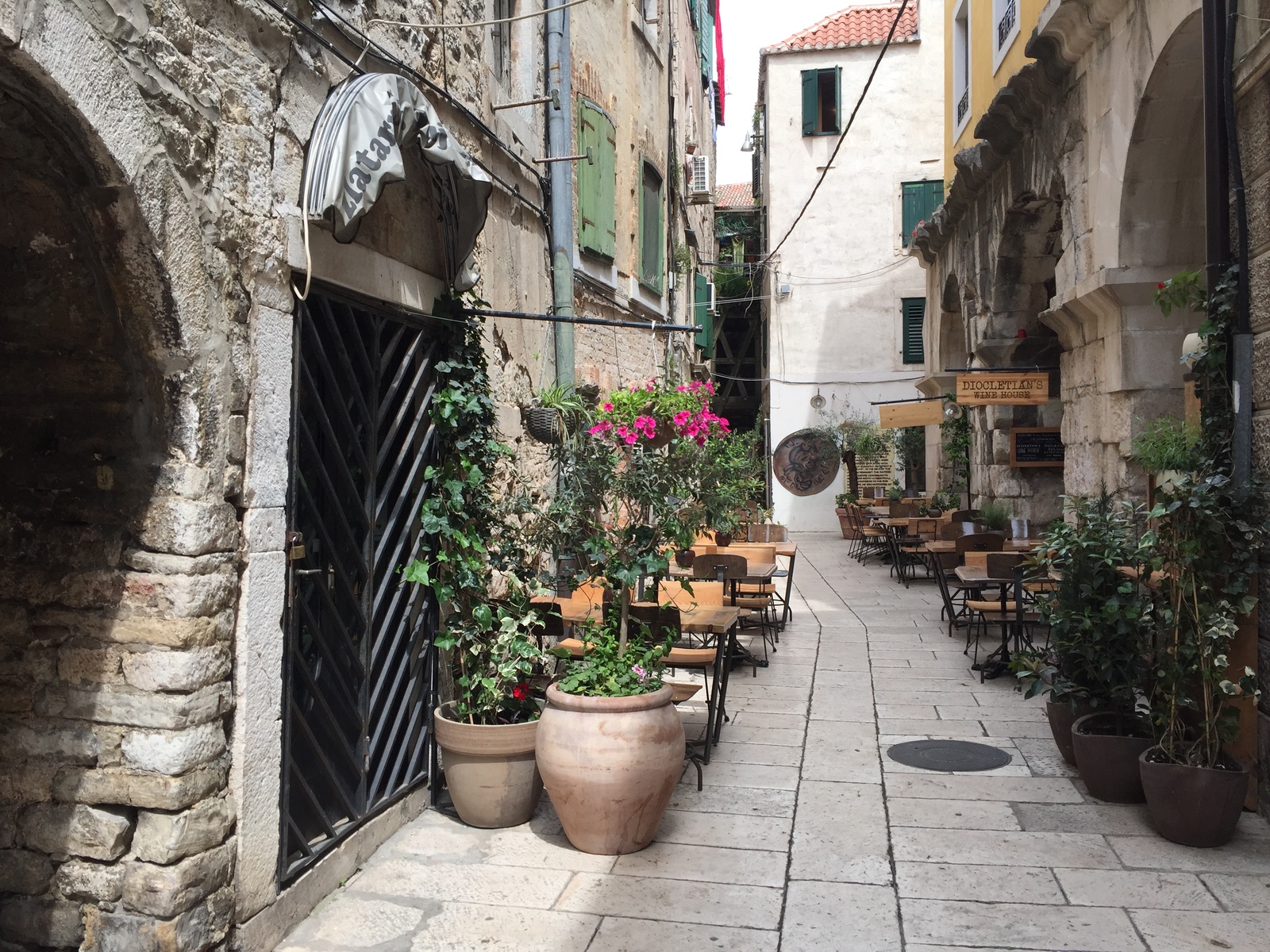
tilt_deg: +0.5
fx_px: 1064
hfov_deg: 61.7
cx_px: 635
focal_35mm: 29
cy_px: 476
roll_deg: +0.4
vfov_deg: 48.2
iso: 32
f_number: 2.2
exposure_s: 1/706
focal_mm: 4.15
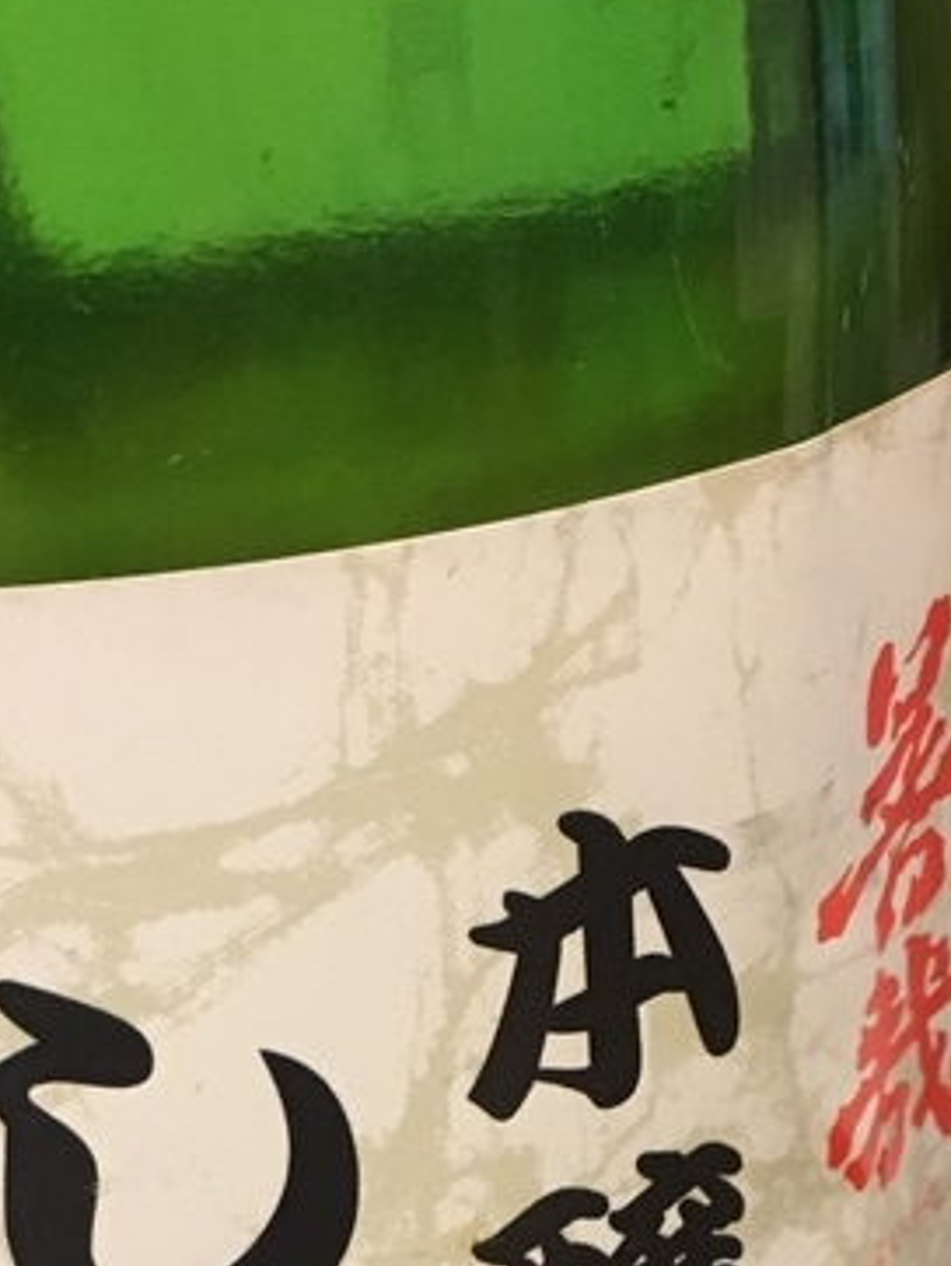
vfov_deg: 23.0
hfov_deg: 18.0
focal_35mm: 82
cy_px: 1238
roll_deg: +4.5
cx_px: 364
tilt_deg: -28.1
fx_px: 3000
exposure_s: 1/24
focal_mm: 4.15
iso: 200
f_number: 2.2
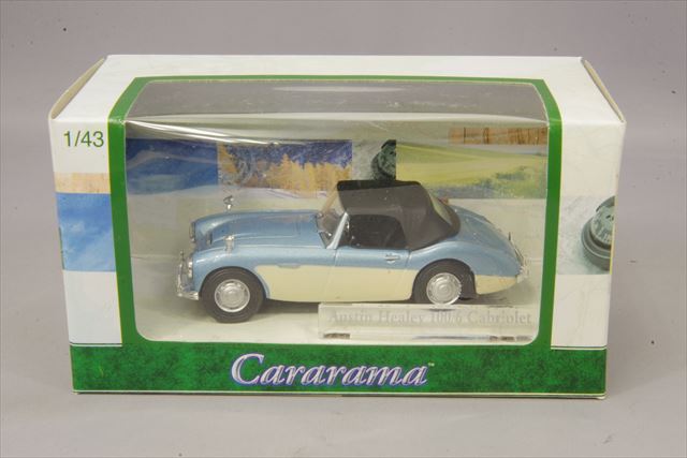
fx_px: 1431
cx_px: 344
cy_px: 229
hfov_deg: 27.0
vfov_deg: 18.2
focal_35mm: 75
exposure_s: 1
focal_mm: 50
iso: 400
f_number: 32
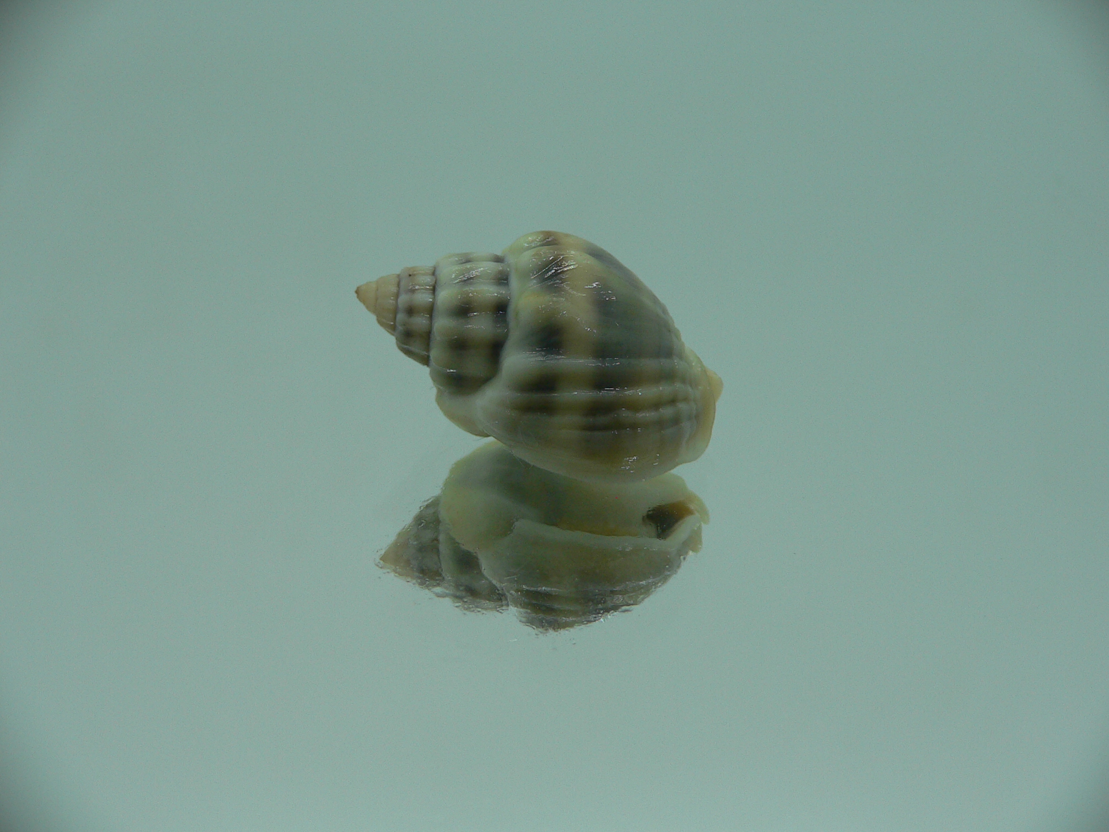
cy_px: 416
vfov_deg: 40.7
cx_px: 554
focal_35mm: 35
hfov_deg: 52.6
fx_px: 1121
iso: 80
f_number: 2.8
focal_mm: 4.6
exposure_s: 1/80
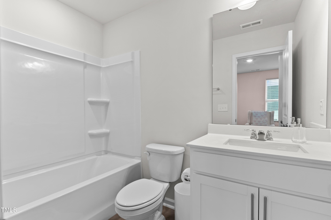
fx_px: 156
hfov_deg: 93.3
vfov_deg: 70.4
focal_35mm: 17
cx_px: 166
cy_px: 110
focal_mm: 17
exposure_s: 1/10
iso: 400
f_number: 7.1
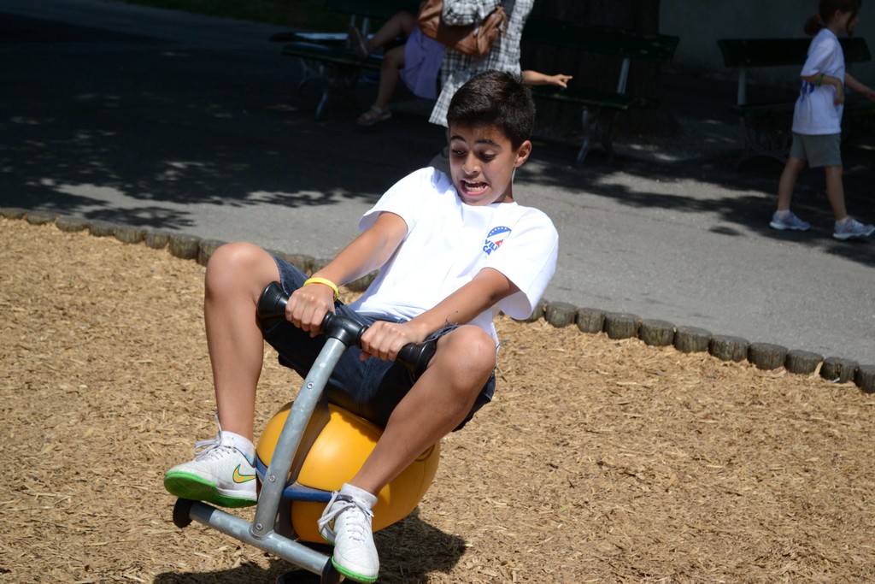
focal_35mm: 69
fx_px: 1677
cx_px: 438
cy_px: 292
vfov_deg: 19.7
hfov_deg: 29.2
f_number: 5.3
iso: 640
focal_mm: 46
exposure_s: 1/4000
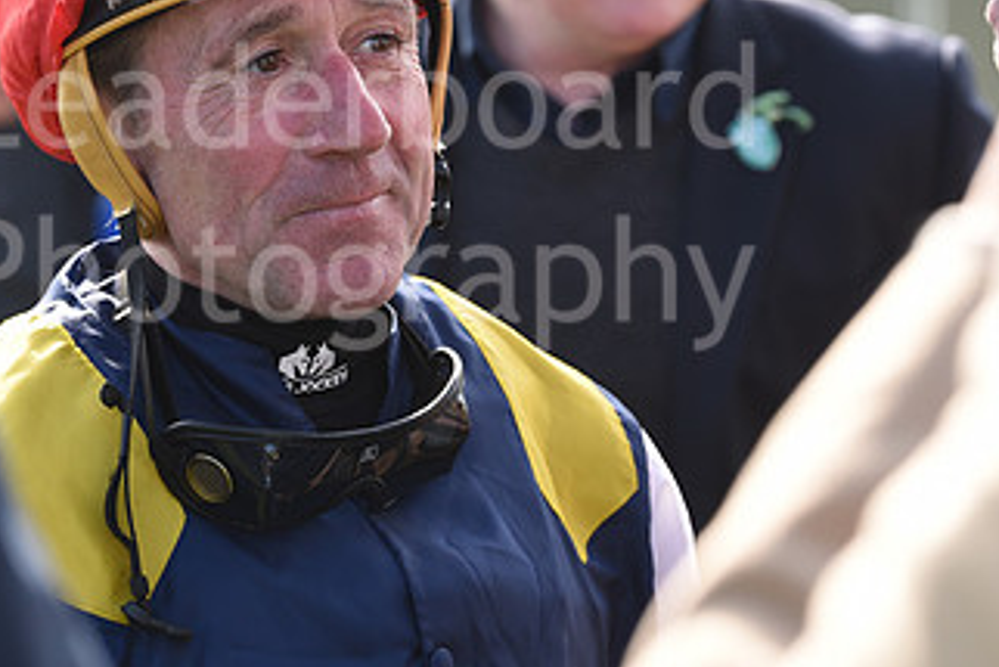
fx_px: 5996
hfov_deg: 9.5
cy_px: 126
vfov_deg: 6.4
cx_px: 360
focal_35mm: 216
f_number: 5.6
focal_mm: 120
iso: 400
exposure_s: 1/400
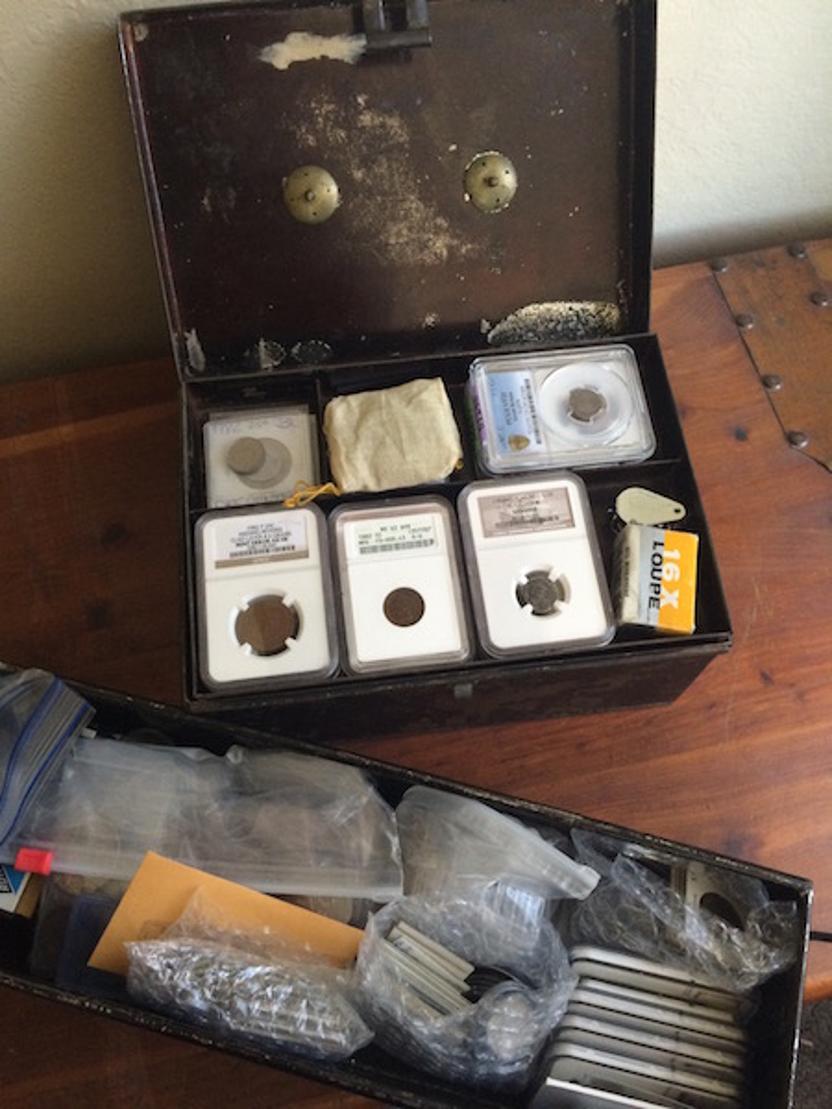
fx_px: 929
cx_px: 416
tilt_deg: -67.5
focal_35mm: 29
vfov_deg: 61.7
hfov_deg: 48.2
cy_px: 554
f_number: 2.2
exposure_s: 1/30
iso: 200
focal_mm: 4.15
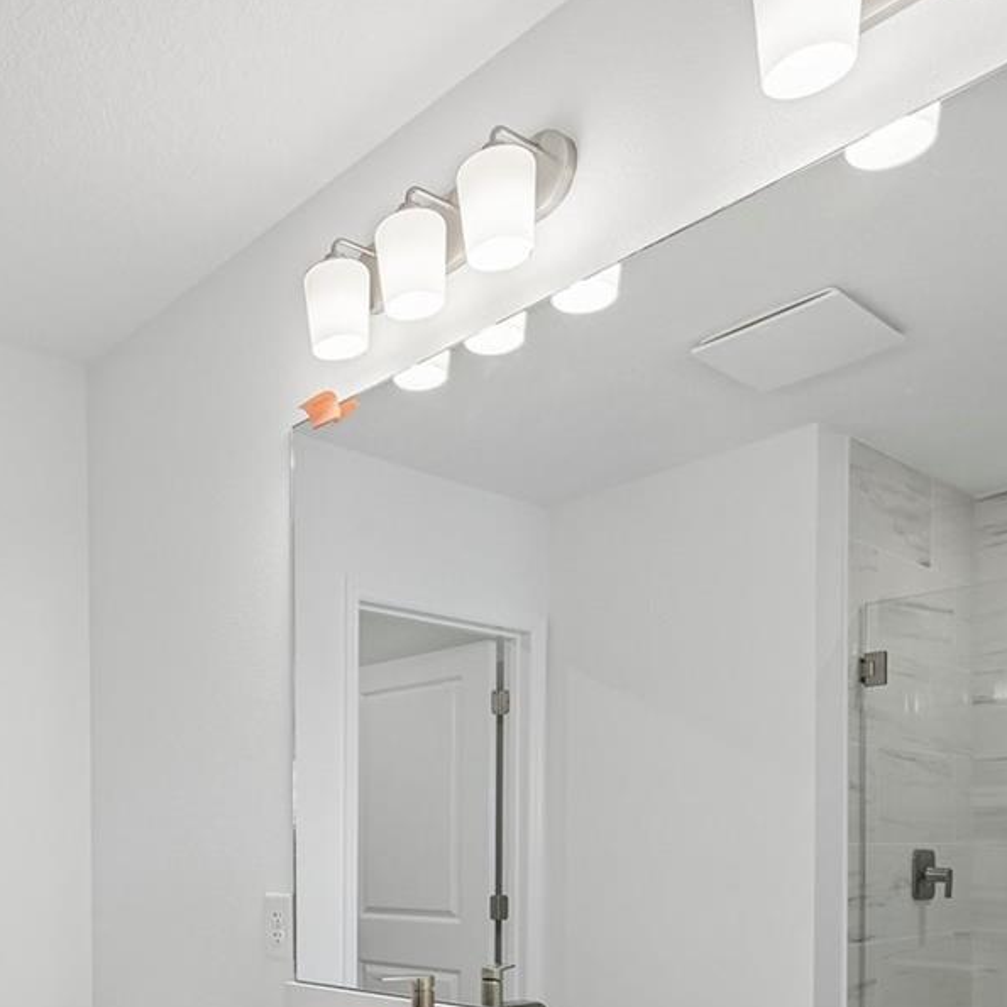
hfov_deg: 48.7
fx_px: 1053
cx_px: 225
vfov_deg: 47.4
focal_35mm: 32
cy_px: 851
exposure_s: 1/100
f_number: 8
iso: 400
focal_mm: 14
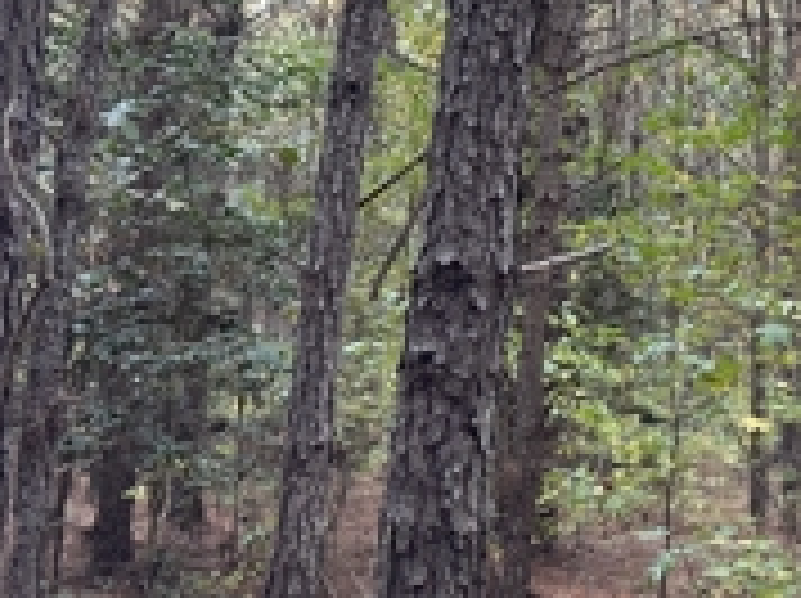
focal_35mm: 54
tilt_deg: +0.1
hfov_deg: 32.5
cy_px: 238
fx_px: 1248
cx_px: 819
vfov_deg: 26.9
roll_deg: +1.4
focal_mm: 6.86
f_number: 1.78
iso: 250
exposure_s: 1/65
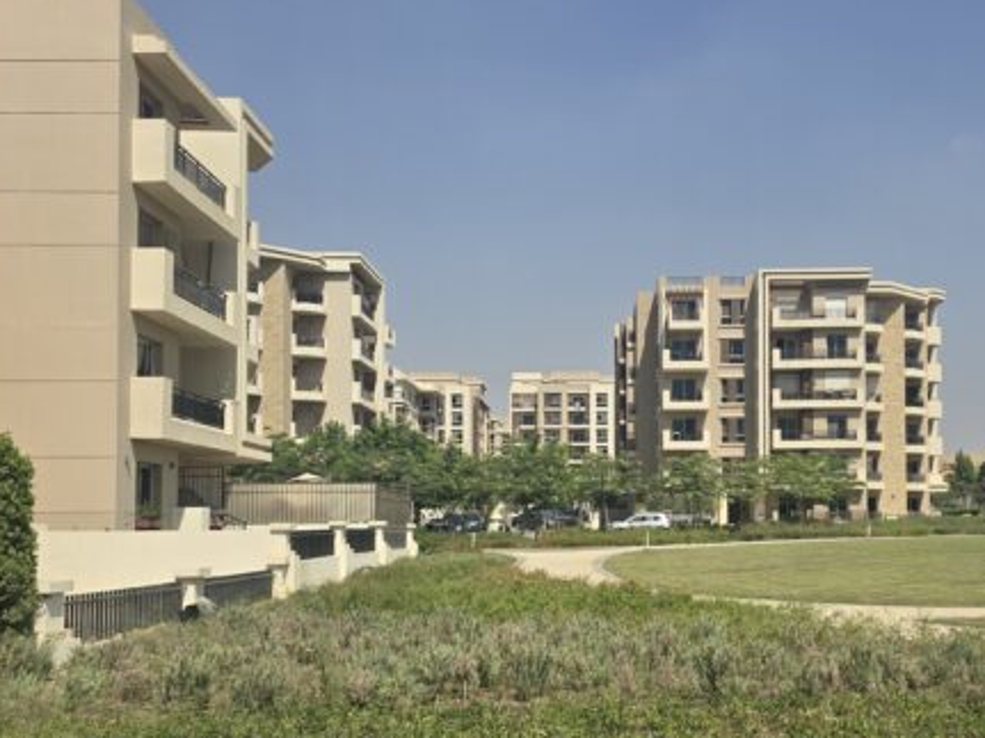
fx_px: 1166
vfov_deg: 34.9
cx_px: 599
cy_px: 462
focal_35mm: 41
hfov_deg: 45.5
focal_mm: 6.3
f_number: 1.7
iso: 12
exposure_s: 1/1336
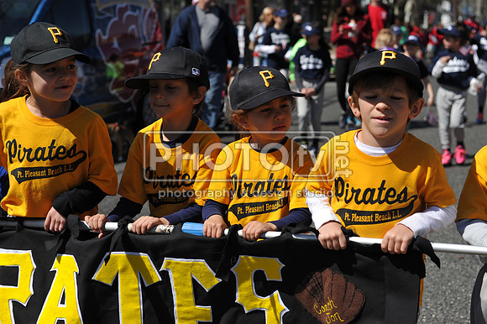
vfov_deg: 19.4
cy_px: 162
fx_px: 946
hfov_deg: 28.9
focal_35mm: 70
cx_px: 244
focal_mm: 70
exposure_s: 1/1250
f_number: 5
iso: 200
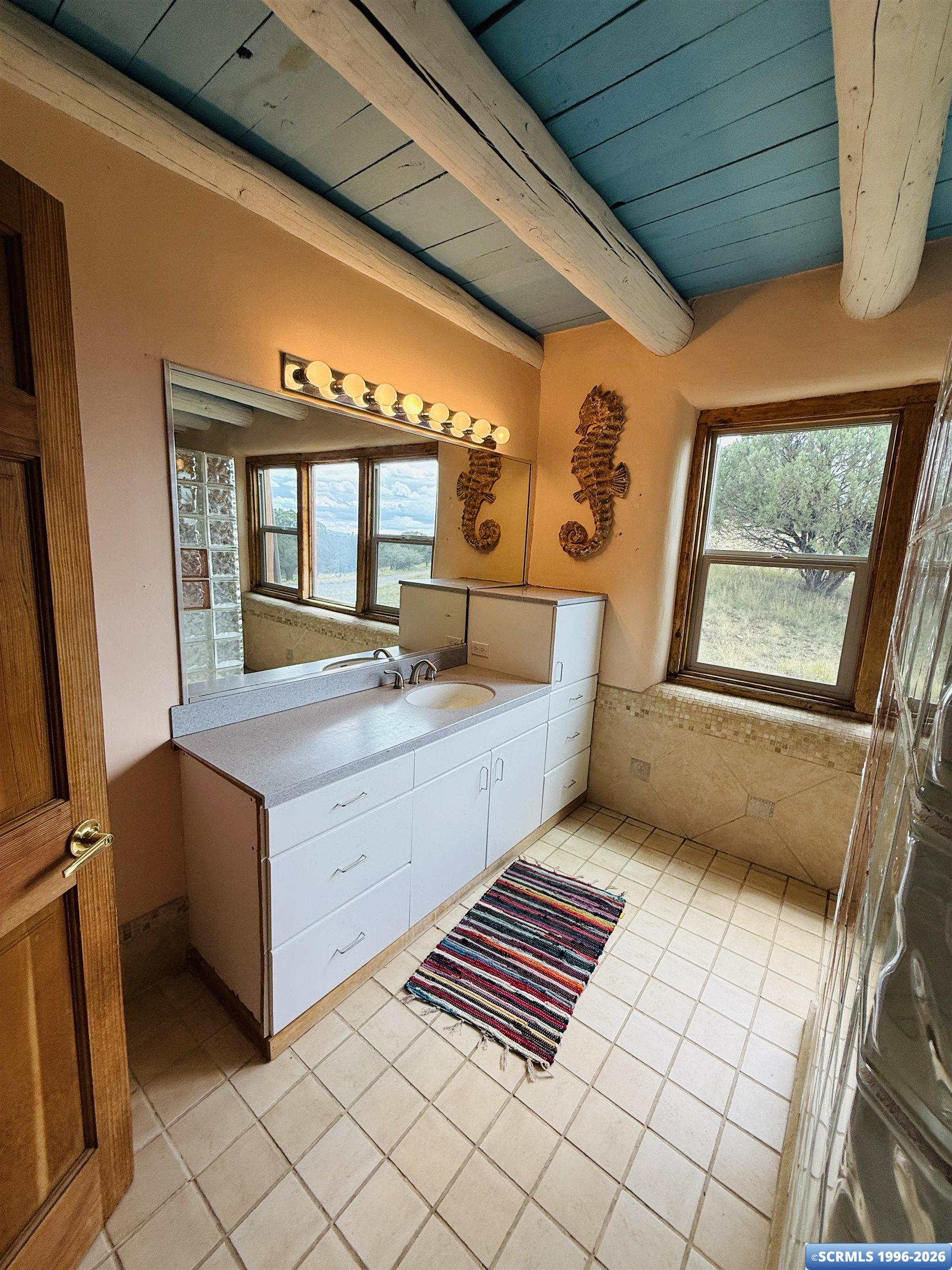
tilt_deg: -8.7
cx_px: 476
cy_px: 635
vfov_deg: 102.1
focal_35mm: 14
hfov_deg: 85.7
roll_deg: -3.0
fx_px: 513
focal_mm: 2.22
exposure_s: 1/215
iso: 64
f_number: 2.2
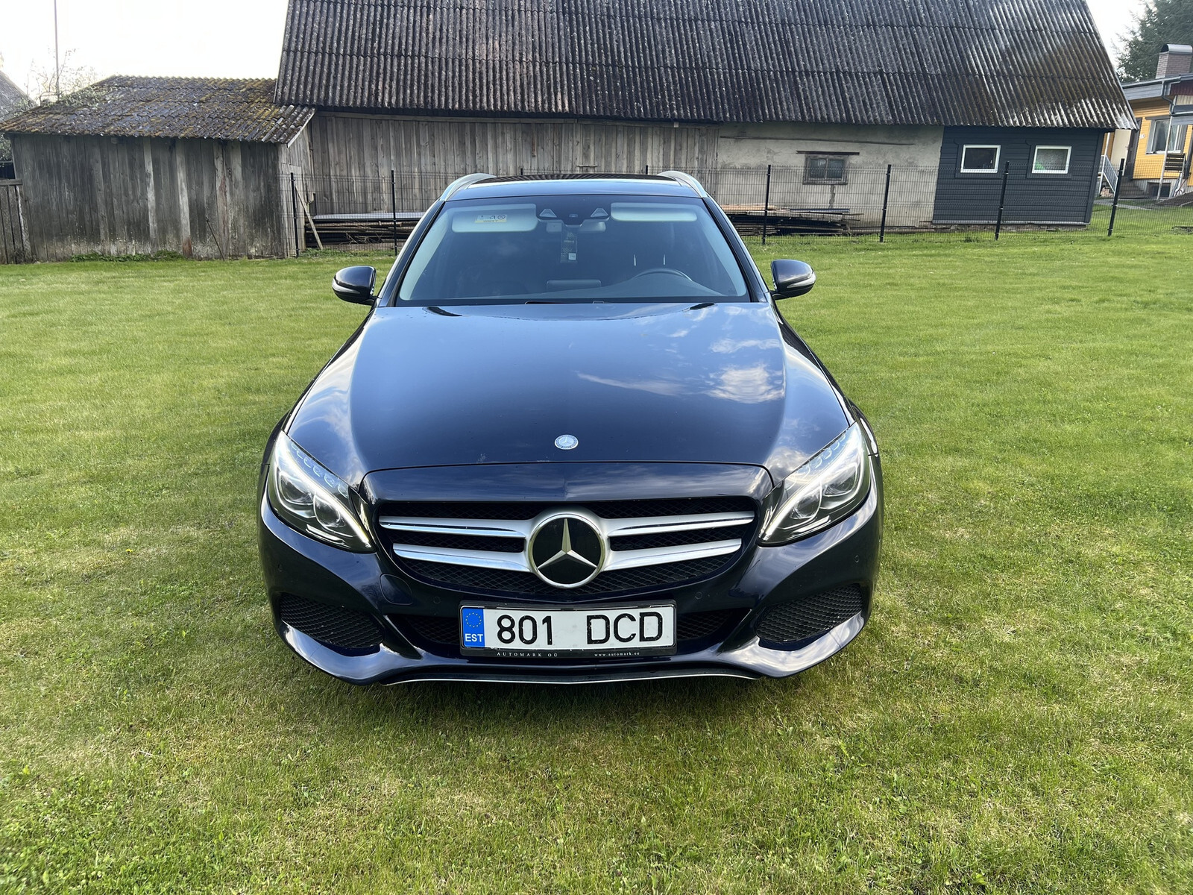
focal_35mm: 26
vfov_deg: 53.1
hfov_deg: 67.3
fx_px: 896
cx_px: 596
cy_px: 448
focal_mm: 5.7
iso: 40
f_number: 1.5
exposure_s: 1/166
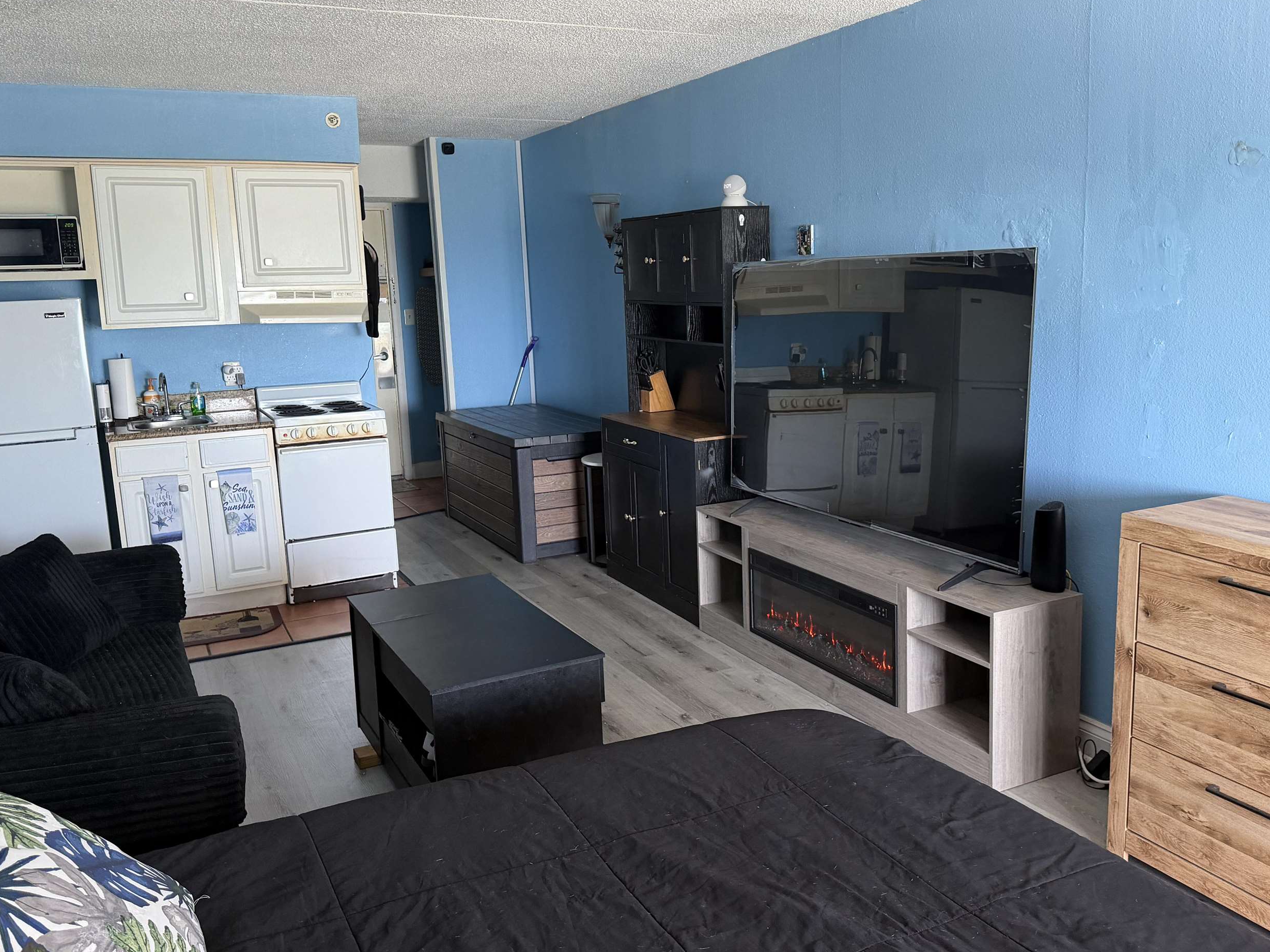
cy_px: 465
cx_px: 667
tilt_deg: -9.7
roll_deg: +2.5
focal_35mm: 30
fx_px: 1101
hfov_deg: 59.9
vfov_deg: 46.8
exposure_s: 1/60
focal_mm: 6.76
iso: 250
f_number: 1.78
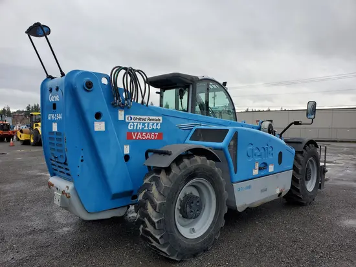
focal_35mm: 26
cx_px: 178
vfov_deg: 53.1
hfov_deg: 67.3
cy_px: 134
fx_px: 268
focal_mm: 4.3
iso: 50
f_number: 2.4
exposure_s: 1/349
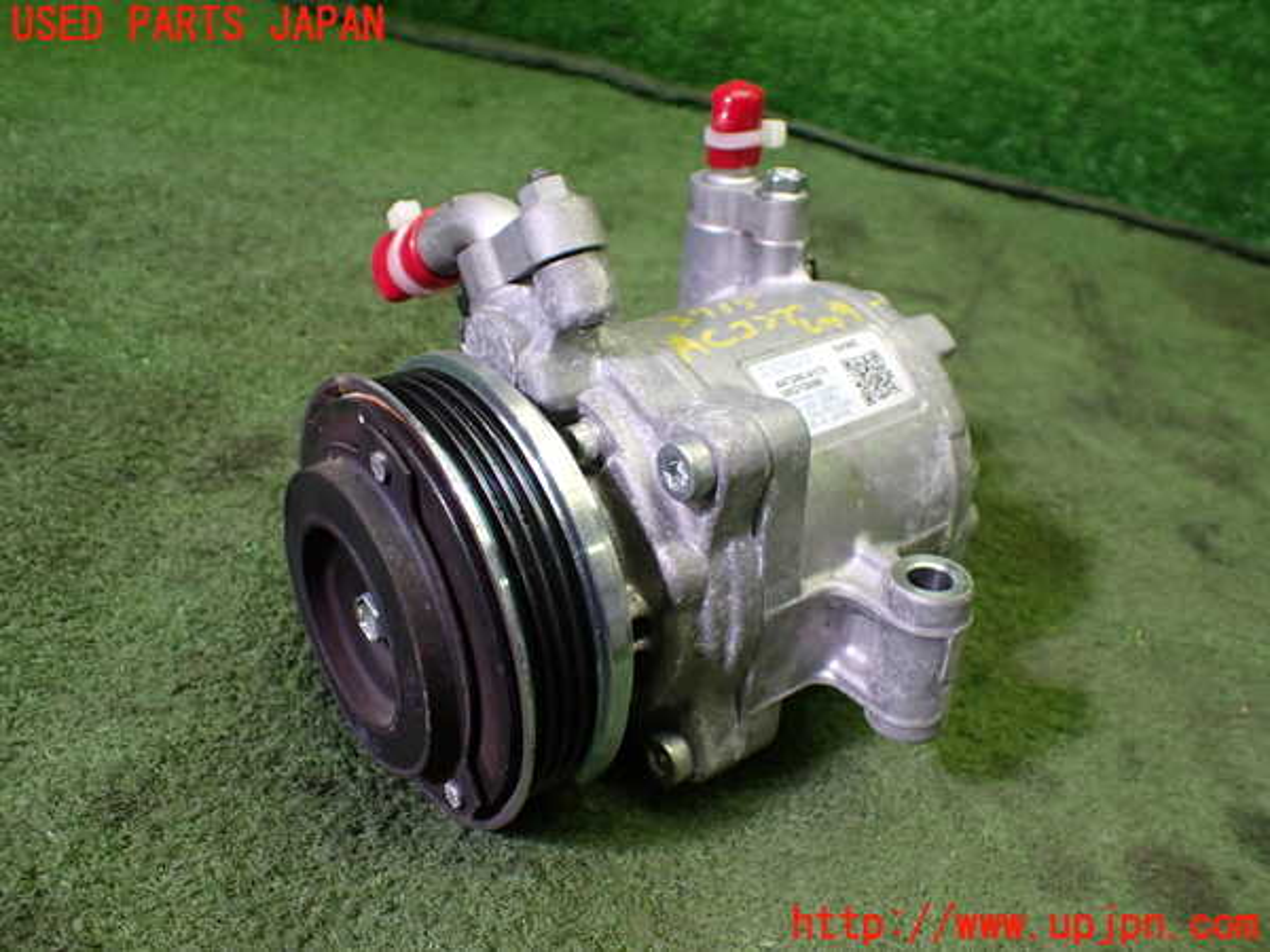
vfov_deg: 46.8
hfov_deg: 60.0
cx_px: 635
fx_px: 1101
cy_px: 476
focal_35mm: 30
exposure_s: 1/125
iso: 320
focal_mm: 5.4
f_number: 2.3
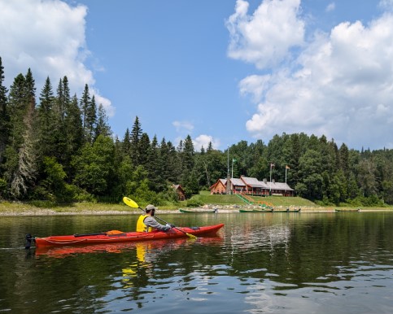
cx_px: 246
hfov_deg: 56.5
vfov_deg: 46.7
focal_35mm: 31
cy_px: 194
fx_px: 360
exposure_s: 1/1185
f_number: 1.68
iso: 21
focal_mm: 6.9
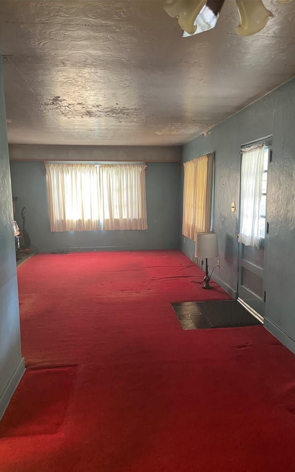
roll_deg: +0.8
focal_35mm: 28
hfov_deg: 44.5
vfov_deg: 66.5
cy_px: 239
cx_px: 161
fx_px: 360
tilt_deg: -7.7
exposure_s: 1/60
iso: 160
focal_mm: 5.1
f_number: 1.6
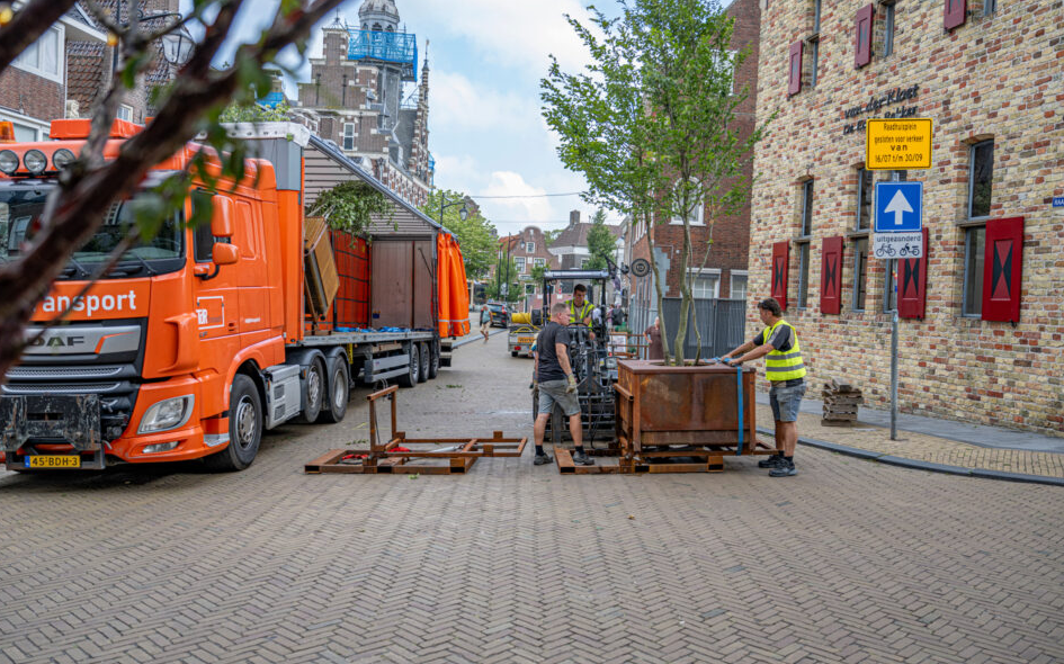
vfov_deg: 42.4
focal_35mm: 30
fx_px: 856
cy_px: 313
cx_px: 525
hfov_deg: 63.7
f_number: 2.8
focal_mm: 28.5
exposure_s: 1/500
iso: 100
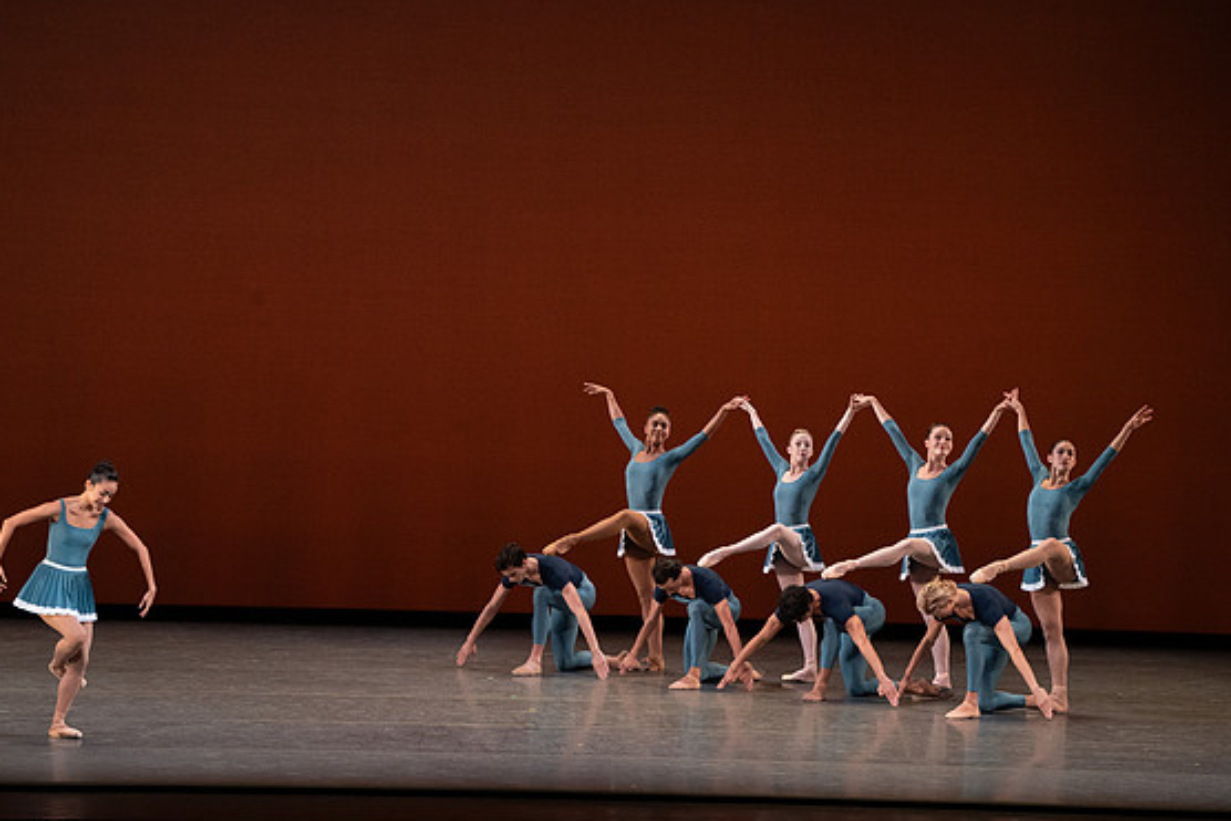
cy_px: 408
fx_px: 6532
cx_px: 598
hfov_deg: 10.8
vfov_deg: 7.2
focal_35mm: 191
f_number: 9
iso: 5000
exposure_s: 1/400
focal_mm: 183
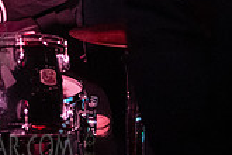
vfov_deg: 7.6
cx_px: 0
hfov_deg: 11.6
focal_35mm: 176
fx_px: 1134
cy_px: -93
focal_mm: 50
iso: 12800
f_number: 3.5
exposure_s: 1/250
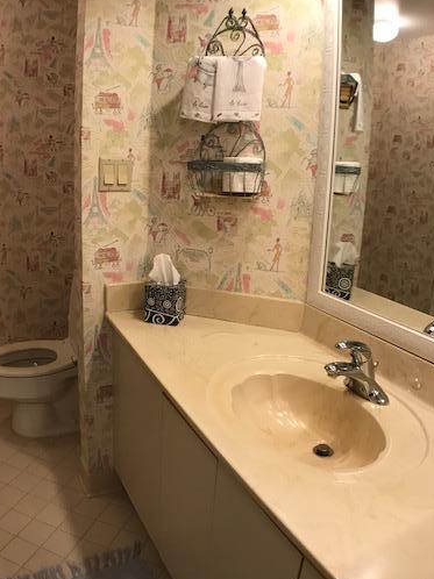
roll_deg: -1.7
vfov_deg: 51.2
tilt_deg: -11.4
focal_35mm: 36
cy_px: 252
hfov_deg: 39.5
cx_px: 186
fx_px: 602
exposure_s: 1/24
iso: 40
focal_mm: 3.99
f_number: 1.8
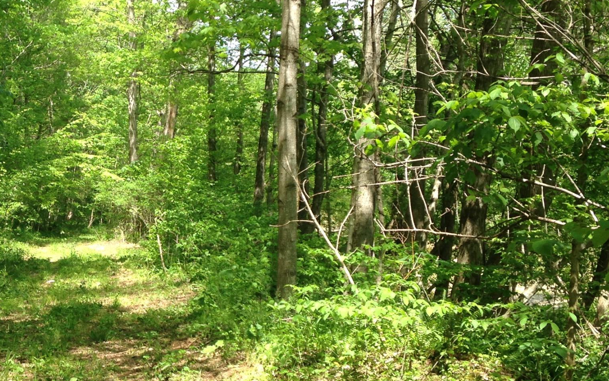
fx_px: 1145
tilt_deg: -3.2
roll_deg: +1.2
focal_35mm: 69
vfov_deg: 18.8
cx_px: 111
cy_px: 247
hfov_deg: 29.0
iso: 50
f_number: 2.4
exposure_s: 1/303
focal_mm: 4.12
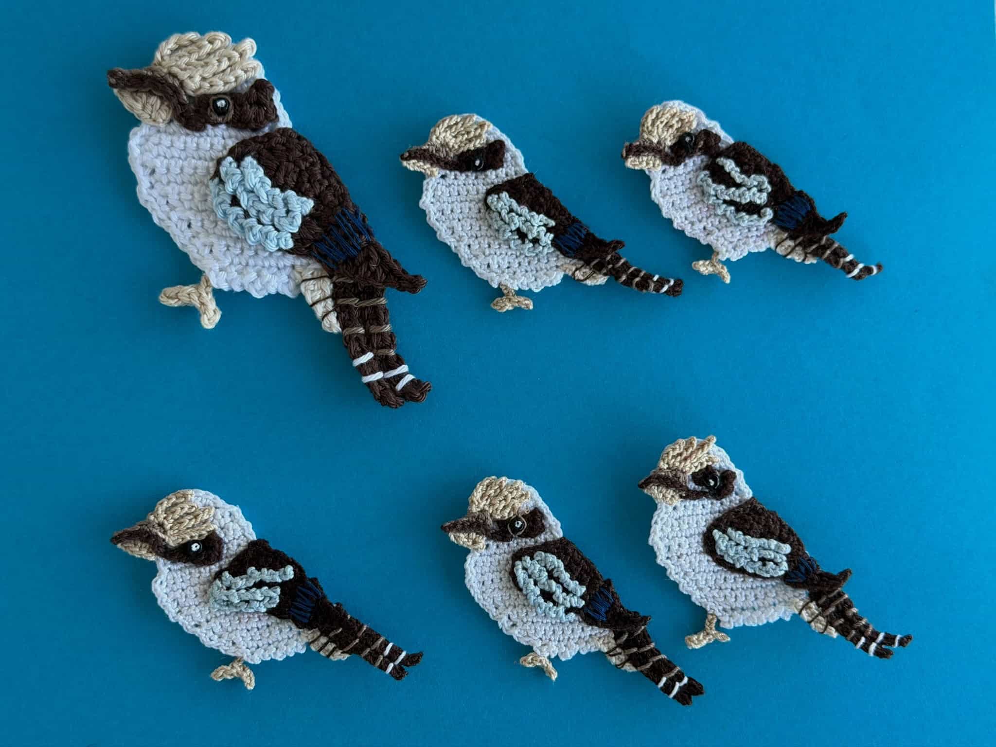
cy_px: 374
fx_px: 1381
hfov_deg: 39.7
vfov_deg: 30.3
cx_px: 498
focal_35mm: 48
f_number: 1.8
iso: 100
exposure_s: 1/115
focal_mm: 6.8
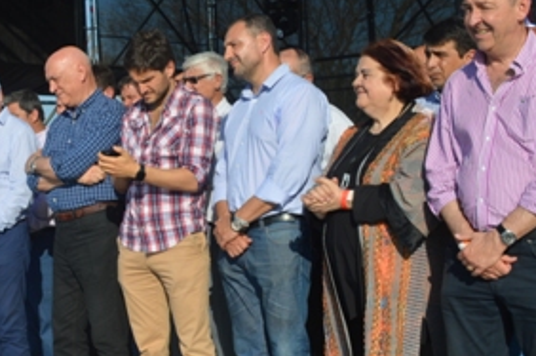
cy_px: 188
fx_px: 1115
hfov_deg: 25.6
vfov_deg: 18.1
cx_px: -4
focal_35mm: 75
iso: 100
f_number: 9
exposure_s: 1/320
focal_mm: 22
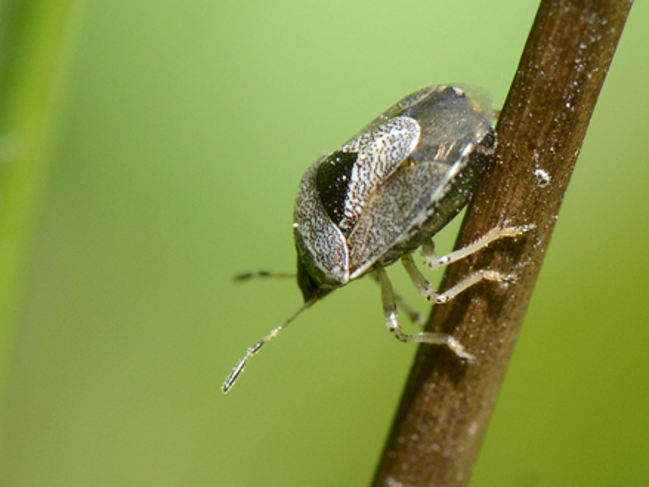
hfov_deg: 17.1
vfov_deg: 12.9
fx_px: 2155
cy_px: 244
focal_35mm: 115
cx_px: 356
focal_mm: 105
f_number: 10
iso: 500
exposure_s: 1/400
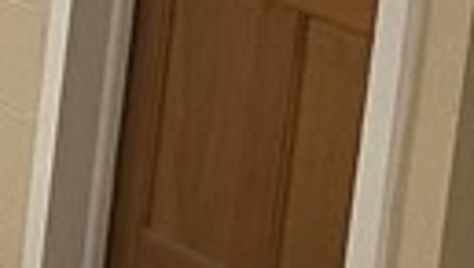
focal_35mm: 225
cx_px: -878
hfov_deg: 8.3
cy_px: -73
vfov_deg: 5.4
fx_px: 2832
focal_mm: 4.25
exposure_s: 1/60
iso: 100
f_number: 1.8
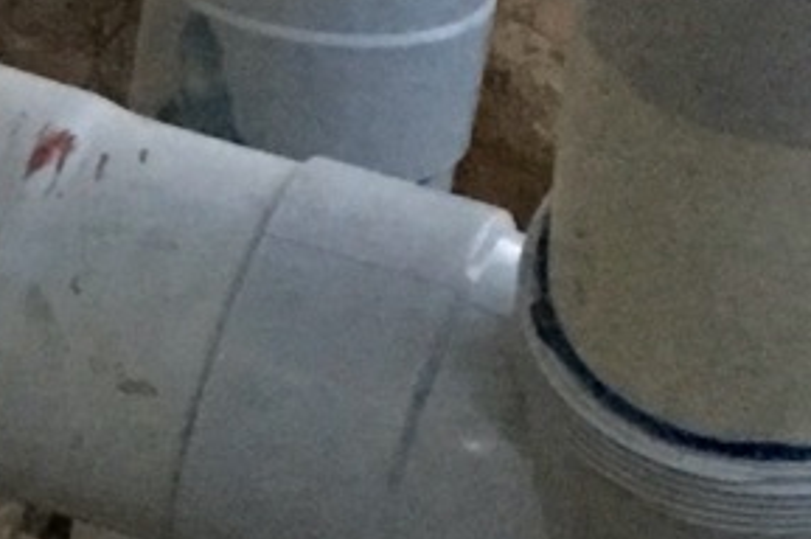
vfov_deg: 6.3
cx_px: -940
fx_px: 4815
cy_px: 924
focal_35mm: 214
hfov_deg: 8.9
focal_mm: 4.15
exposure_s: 1/4
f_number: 2.2
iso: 250
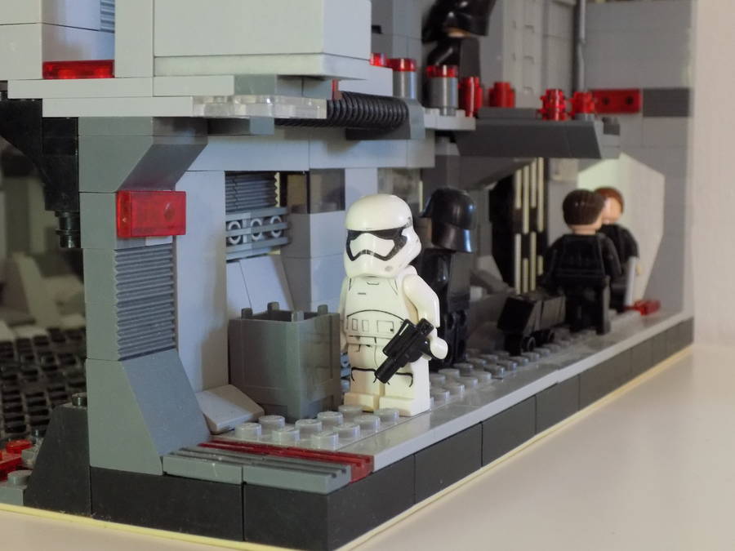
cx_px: 368
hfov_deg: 36.8
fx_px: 1104
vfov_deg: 28.0
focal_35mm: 52
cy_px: 276
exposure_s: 1/6
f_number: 3.9
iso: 400
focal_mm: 9.3
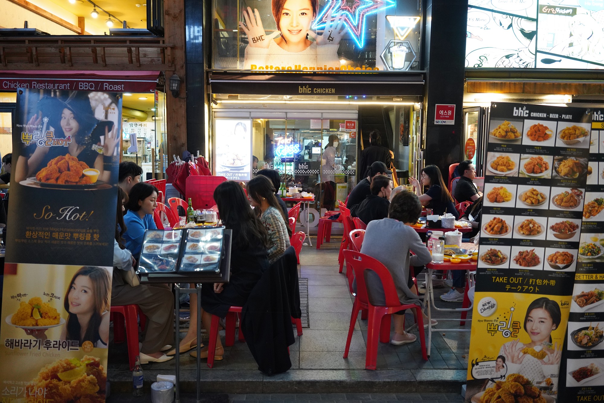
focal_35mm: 35
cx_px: 302
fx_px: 587
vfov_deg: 37.9
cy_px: 202
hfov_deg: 54.4
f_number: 3.2
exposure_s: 1/125
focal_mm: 35
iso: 3200
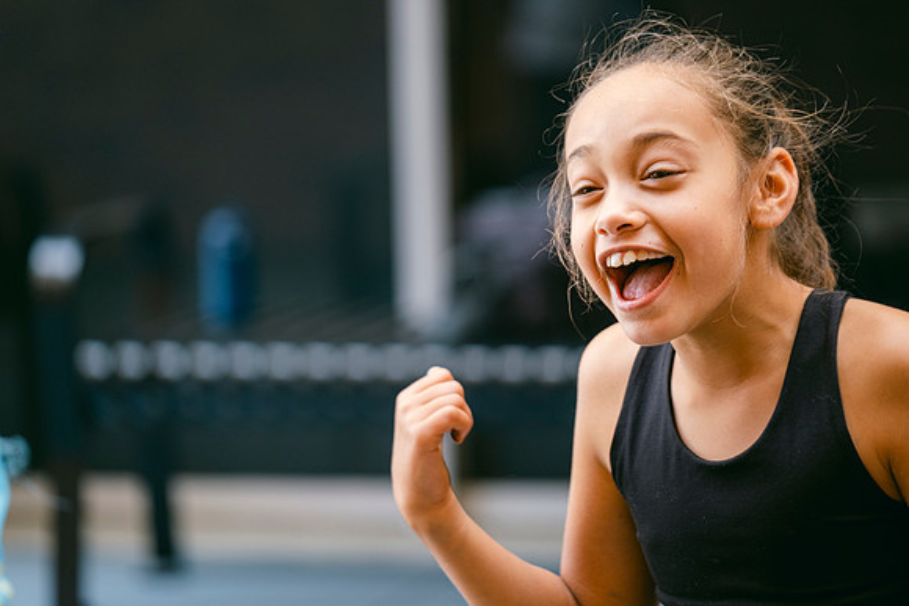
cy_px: 303
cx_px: 454
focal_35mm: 186
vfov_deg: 7.4
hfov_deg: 11.1
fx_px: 4697
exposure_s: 1/125
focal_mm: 124.3
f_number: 2.8
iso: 320
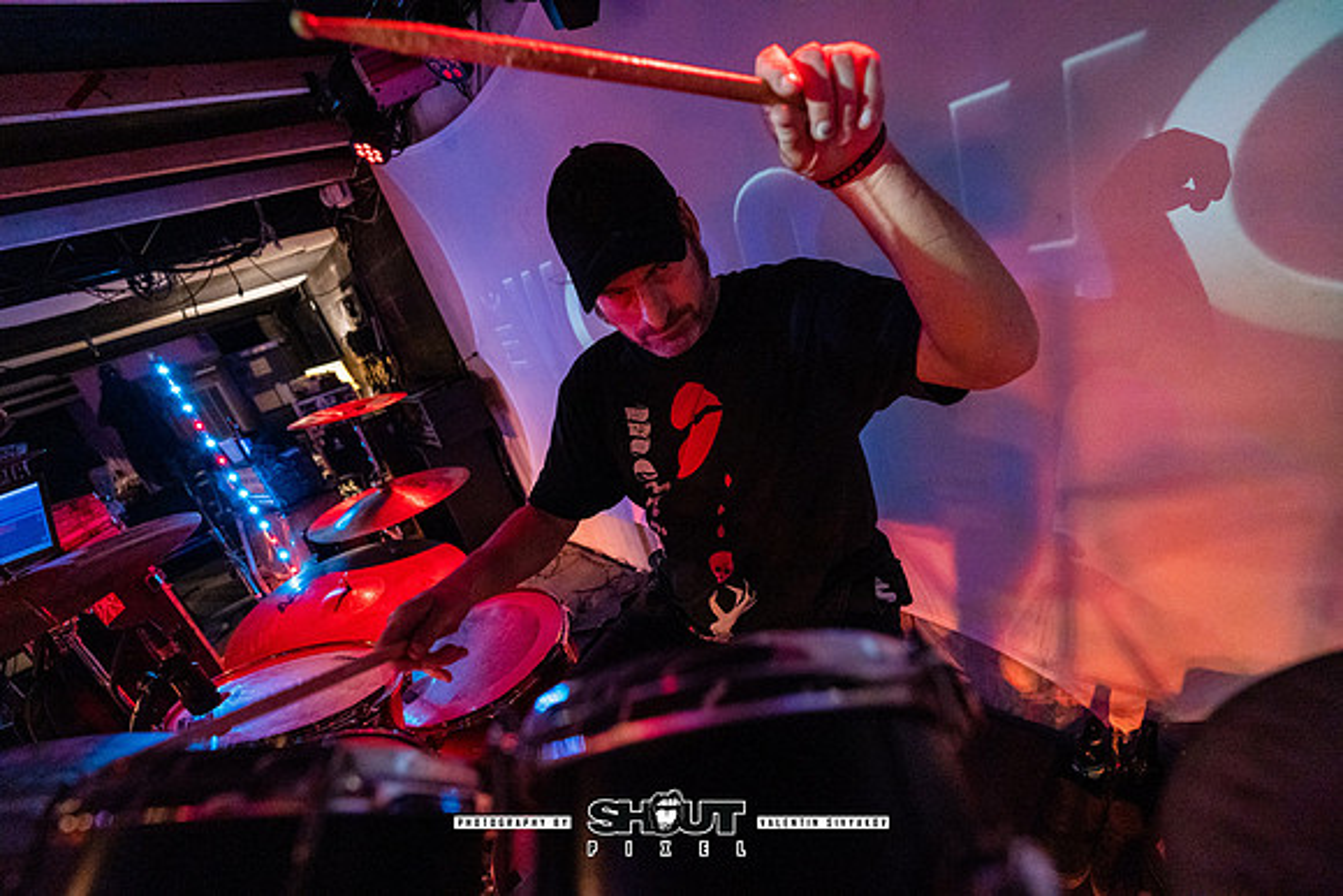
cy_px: 448
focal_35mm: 14
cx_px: 672
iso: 3200
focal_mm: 14
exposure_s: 1/250
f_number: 2.8
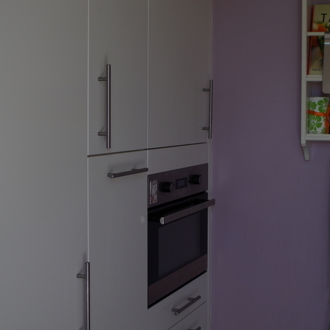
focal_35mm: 61
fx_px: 658
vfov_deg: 28.1
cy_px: 141
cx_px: 203
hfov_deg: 28.1
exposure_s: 1/80
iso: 100
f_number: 4
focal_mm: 23.13
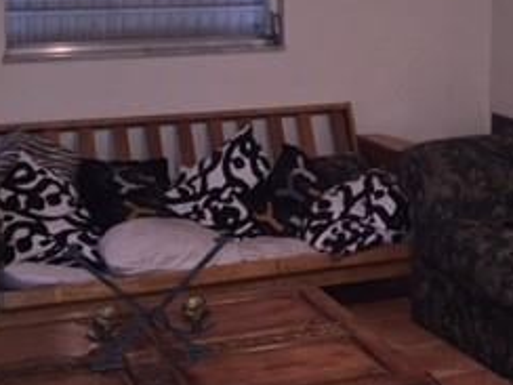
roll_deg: -1.1
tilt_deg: -10.7
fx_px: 1126
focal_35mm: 76
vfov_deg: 19.4
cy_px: 168
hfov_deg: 25.5
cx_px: 357
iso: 200
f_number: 2.2
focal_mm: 4.15
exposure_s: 1/16
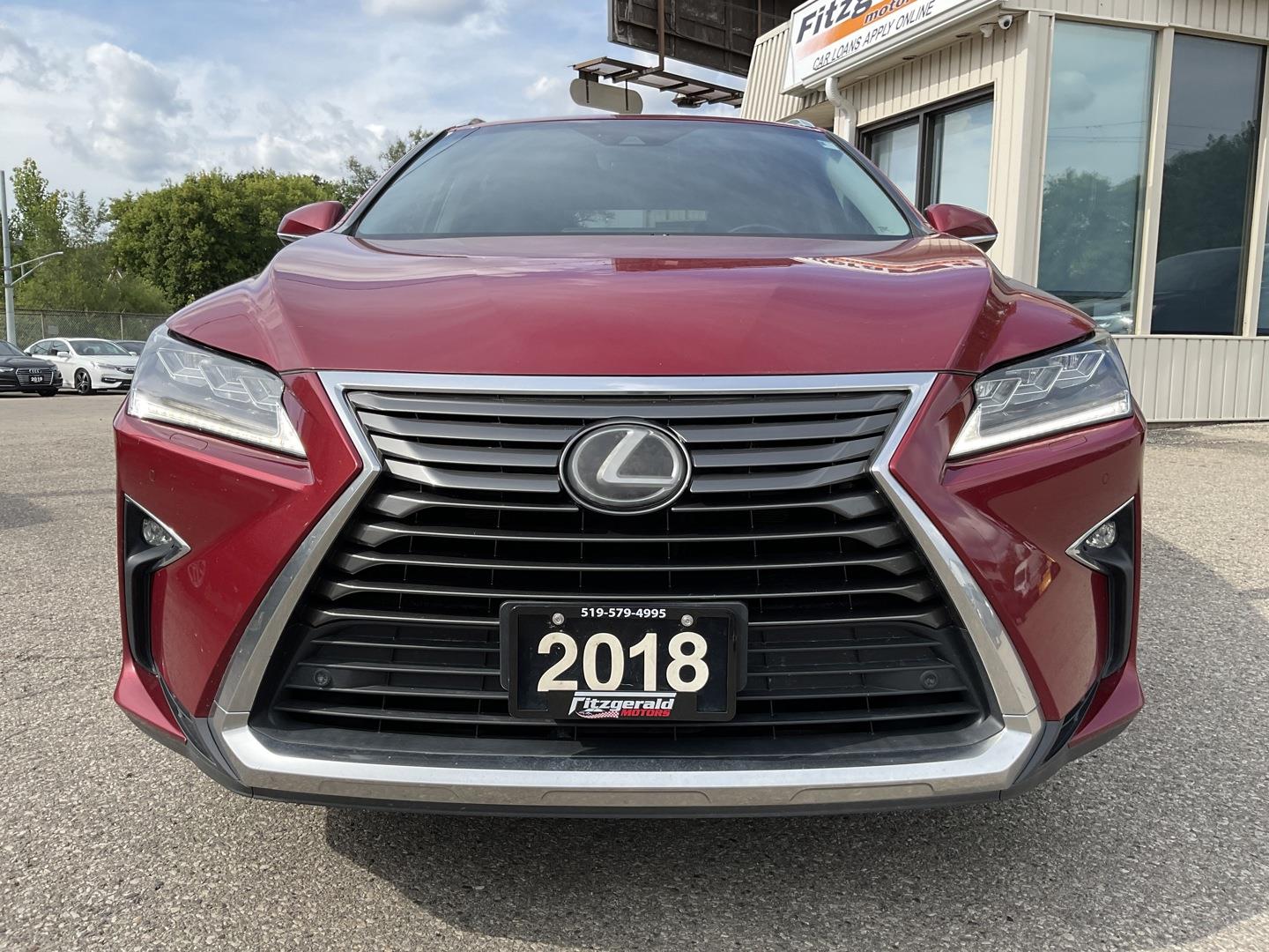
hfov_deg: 61.7
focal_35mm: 29
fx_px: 1063
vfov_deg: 48.2
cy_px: 476
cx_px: 634
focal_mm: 3
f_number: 1.8
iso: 16
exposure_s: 1/1015
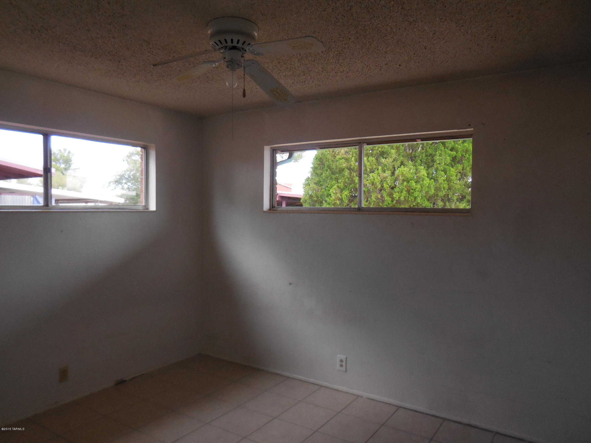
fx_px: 427
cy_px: 222
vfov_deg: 54.9
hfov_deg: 69.4
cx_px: 296
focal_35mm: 25
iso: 280
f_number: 3.1
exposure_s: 1/250
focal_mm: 4.5
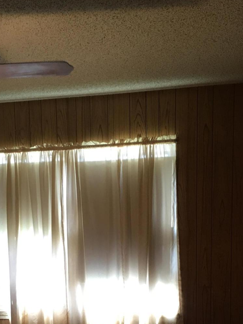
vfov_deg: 31.3
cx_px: 109
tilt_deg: -8.7
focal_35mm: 58
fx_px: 543
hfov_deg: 25.2
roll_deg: +2.0
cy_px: 305
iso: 80
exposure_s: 1/30
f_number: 2.2
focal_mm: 4.15
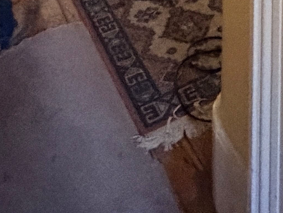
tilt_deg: -4.7
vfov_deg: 12.3
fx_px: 638
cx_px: 239
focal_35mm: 78
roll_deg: -0.1
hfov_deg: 24.5
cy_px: -368
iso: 1600
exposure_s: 1/40
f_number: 2.2
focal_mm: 2.22
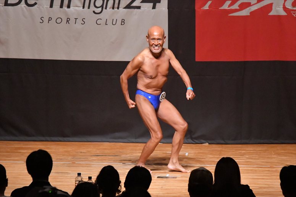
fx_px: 2342
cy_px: 98
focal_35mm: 285
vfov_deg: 4.8
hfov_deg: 7.2
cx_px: 148
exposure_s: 1/400
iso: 12800
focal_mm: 190
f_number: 5.6
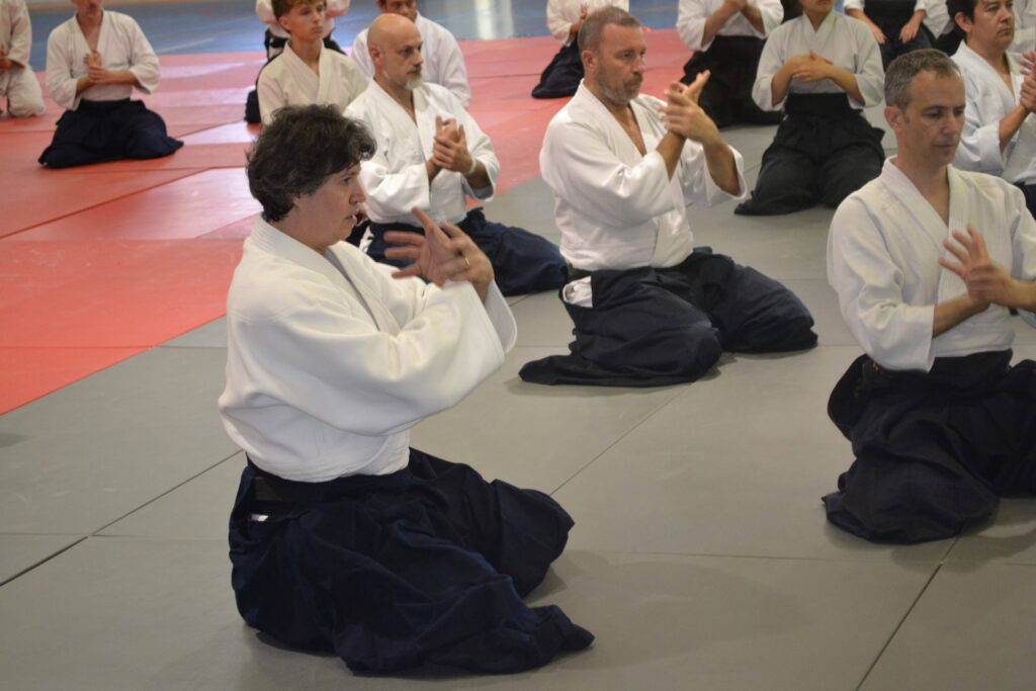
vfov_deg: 16.6
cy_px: 346
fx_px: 2374
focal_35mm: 82
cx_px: 518
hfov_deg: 24.6
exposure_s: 1/60
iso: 1800
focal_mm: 55
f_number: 5.6
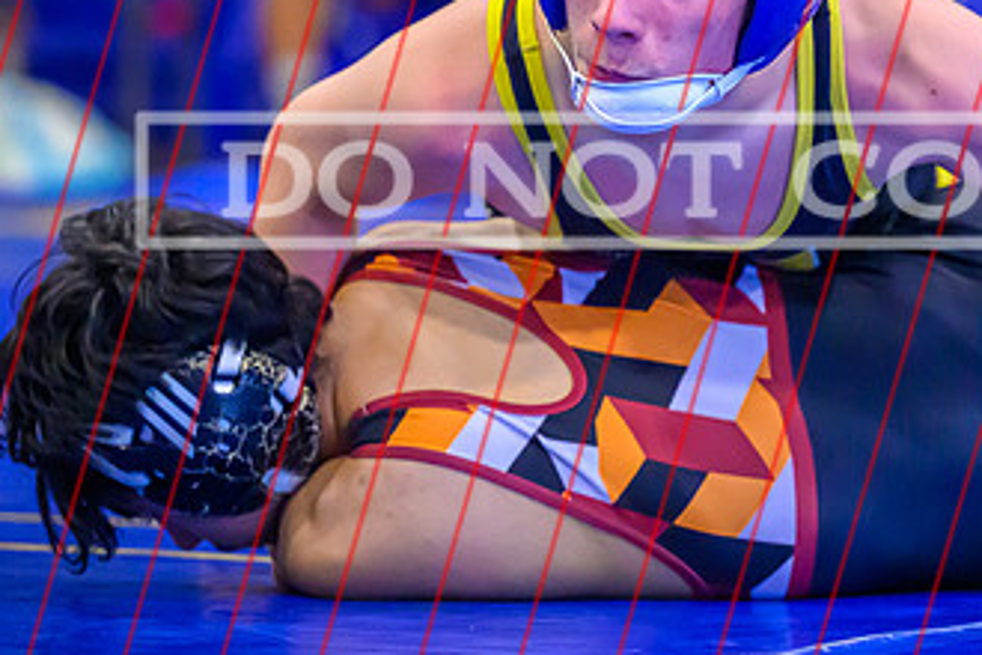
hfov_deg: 5.6
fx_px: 9983
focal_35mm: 366
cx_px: 697
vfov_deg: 3.8
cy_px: 179
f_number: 2.8
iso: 8000
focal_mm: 150
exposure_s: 1/640
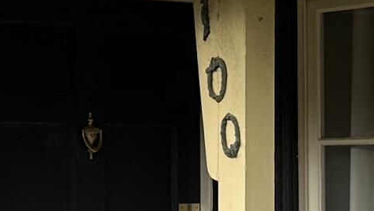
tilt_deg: -0.8
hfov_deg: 13.1
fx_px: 1627
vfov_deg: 7.4
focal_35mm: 164
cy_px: 144
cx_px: 195
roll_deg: -1.0
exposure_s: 1/2660
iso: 80
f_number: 1.78
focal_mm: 6.86
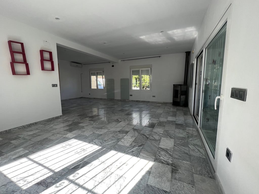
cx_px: 130
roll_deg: +2.8
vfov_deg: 89.9
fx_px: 97
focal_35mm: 13
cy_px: 97
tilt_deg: -6.8
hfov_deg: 106.2
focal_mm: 1.57
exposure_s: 1/129
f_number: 1.8
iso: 32
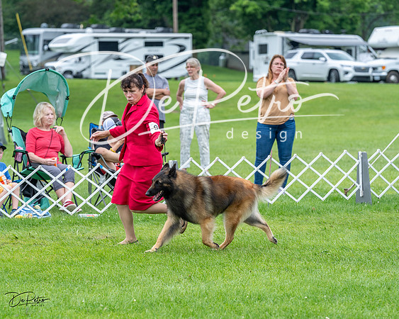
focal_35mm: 166
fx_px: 1954
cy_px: 160
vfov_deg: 9.3
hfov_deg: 11.7
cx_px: 200
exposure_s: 1/800
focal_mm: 147
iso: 400
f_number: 5
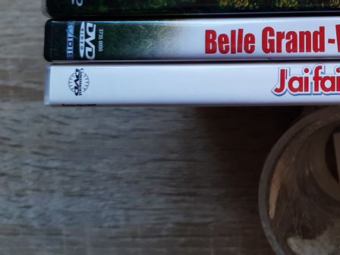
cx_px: 373
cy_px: 8
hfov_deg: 29.9
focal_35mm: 58
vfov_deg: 24.3
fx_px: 570
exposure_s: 1/103
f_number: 1.7
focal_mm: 3.92
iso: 40
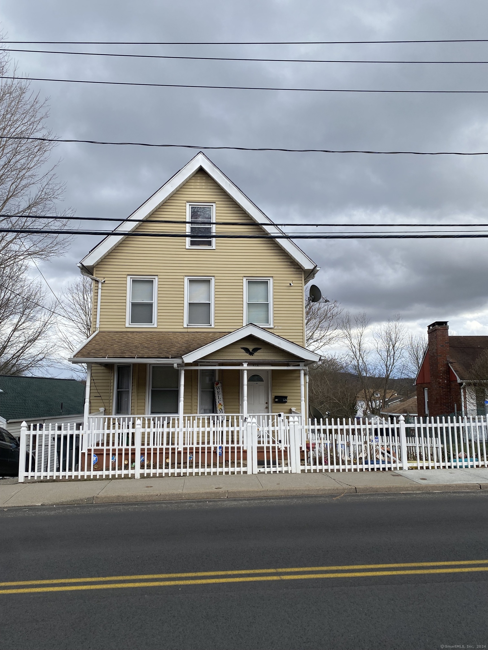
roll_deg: -1.2
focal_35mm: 26
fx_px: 489
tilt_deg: +7.9
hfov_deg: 53.1
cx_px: 244
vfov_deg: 67.3
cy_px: 325
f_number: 1.8
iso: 32
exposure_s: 1/669
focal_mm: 4.25
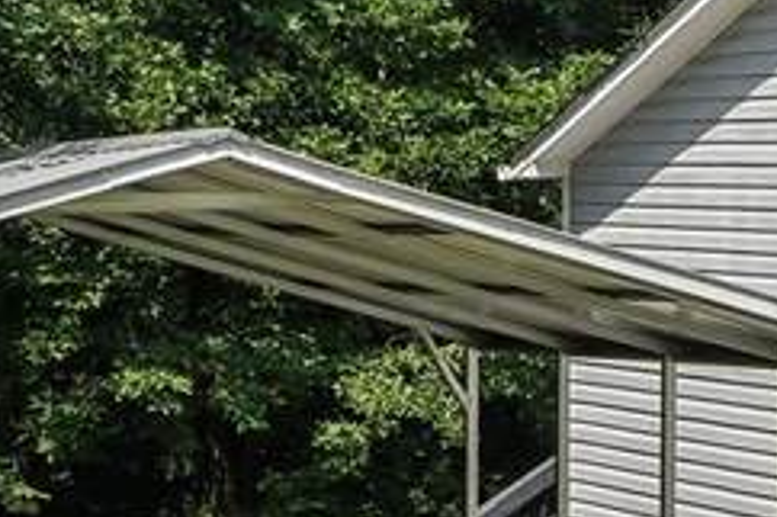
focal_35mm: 159
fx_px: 3429
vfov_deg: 8.6
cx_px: 1255
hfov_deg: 12.2
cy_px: 303
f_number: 8
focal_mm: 20
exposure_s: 1/90
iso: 100
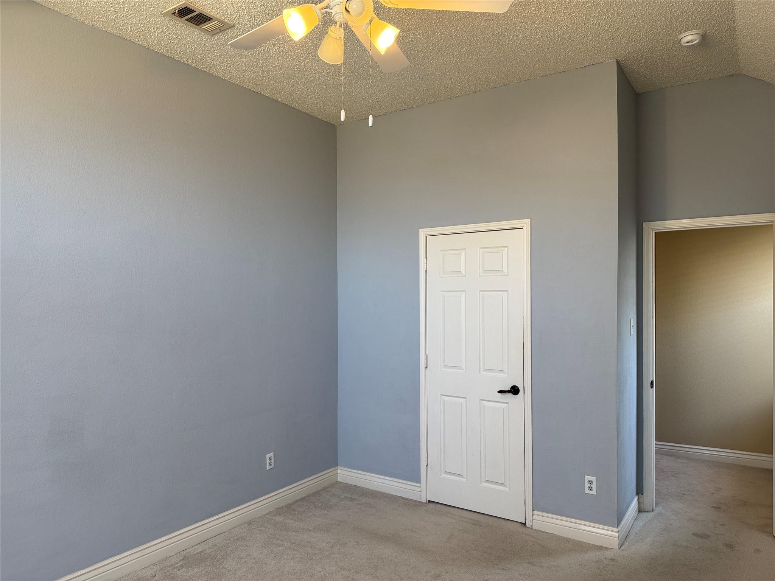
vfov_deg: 56.8
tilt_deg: +0.0
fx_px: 537
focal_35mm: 24
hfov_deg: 71.6
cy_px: 290
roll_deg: +0.2
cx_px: 388
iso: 100
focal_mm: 6.76
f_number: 1.78
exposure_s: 1/120
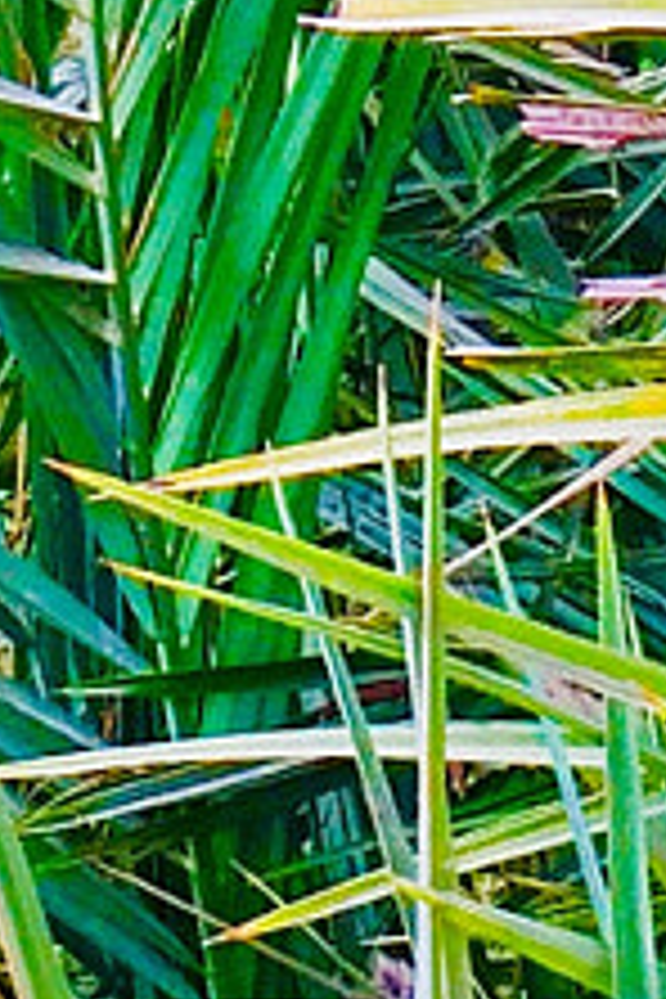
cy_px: -518
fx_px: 6021
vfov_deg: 9.2
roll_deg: -2.3
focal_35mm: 217
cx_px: 536
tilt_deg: -2.6
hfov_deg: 6.3
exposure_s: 1/183
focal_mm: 4.15
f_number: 2.2
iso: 32
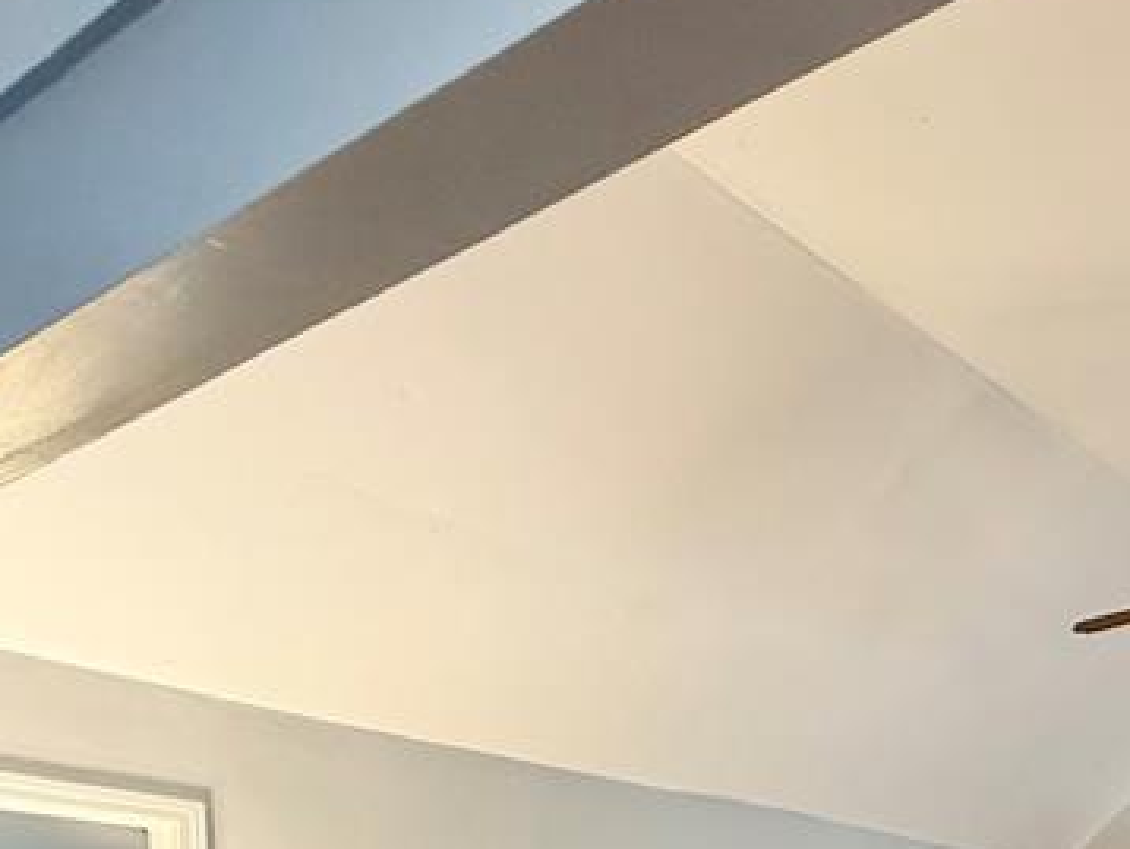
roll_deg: +1.5
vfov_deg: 29.0
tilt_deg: -1.1
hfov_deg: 36.6
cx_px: 1338
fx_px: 1307
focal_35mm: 40
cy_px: 1114
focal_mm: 2.22
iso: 200
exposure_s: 1/120
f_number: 2.2
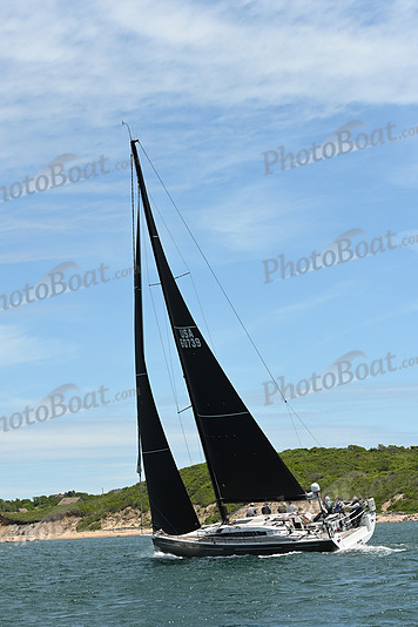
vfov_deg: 26.6
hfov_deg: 17.9
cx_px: 201
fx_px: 1324
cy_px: 331
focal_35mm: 76
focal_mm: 70
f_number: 8
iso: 320
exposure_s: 1/1000
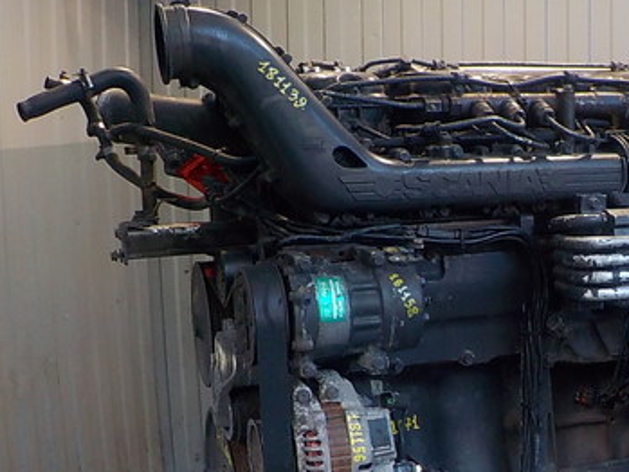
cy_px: 355
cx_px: 573
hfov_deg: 33.0
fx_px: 1000
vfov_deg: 26.2
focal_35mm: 55
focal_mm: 4.1
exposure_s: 1/30
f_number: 3.3
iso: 220
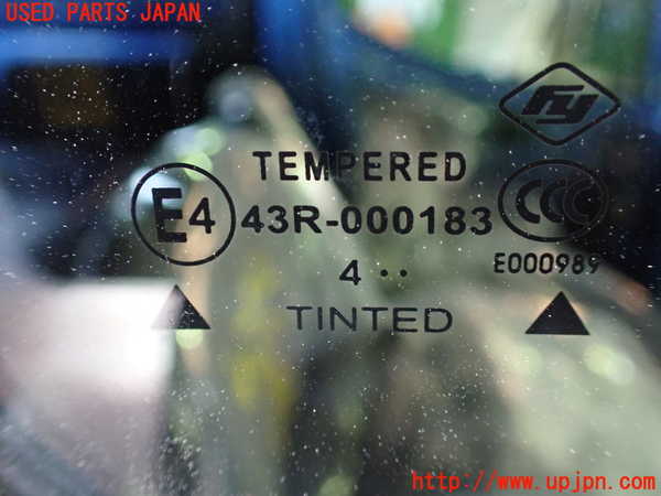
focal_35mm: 30
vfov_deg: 46.8
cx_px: 330
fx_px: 573
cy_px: 248
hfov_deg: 60.0
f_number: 2.3
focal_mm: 5.4
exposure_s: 1/30
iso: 800
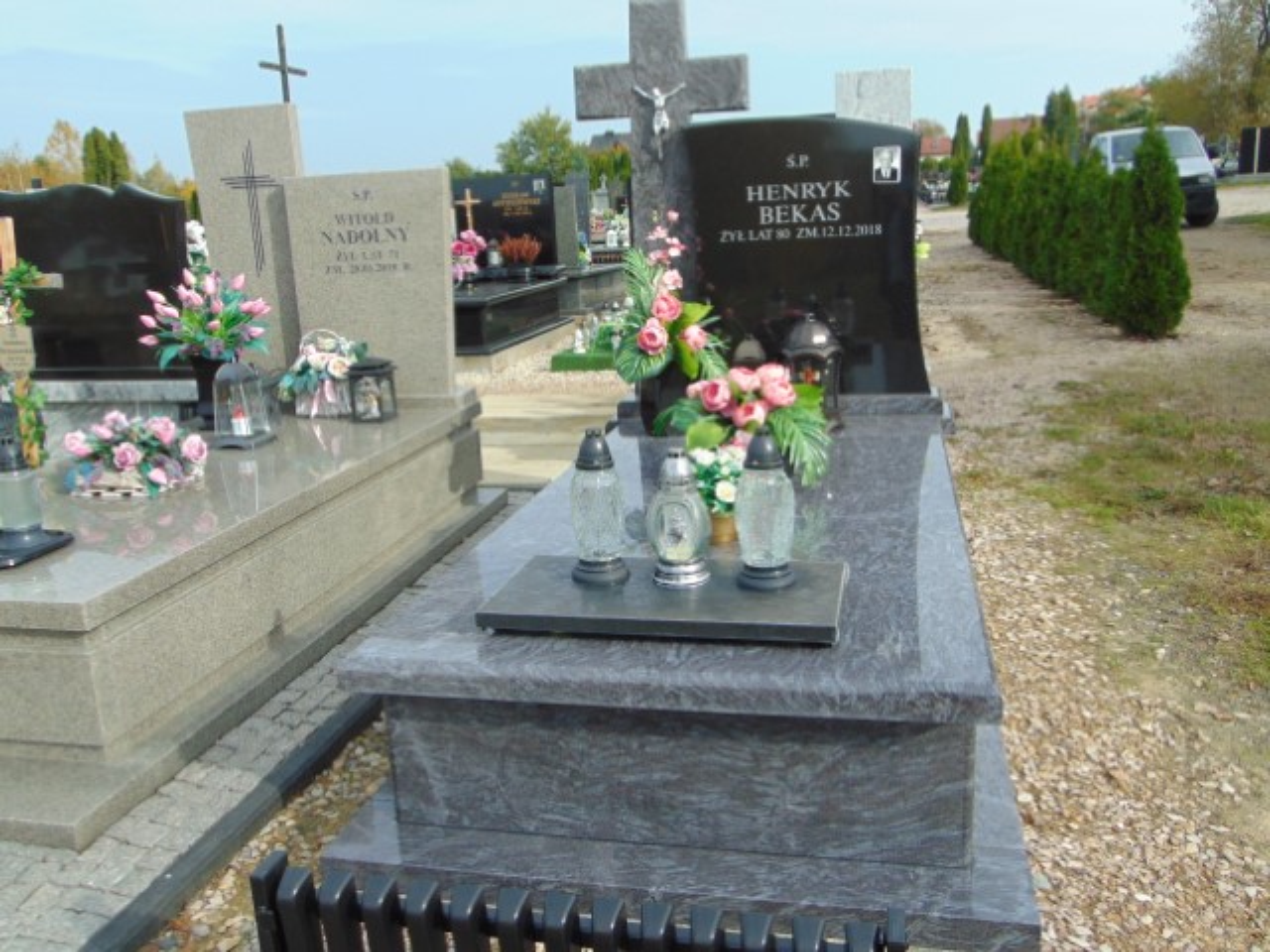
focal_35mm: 30
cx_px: 635
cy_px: 476
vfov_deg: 46.8
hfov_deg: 60.0
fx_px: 1101
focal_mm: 5.4
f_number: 3.1
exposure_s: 1/640
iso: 80
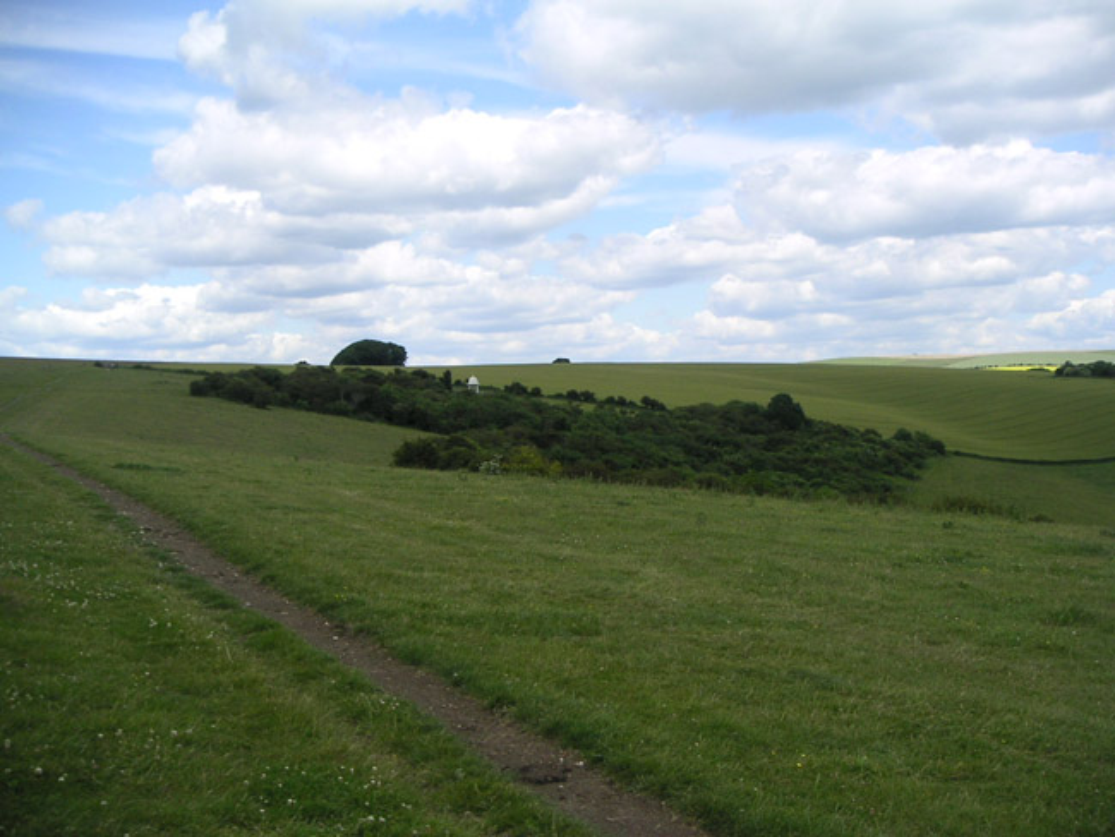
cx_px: 558
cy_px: 418
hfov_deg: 39.6
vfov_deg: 30.3
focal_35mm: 48
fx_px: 1547
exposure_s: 1/180
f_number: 6.7
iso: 50
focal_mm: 7.4
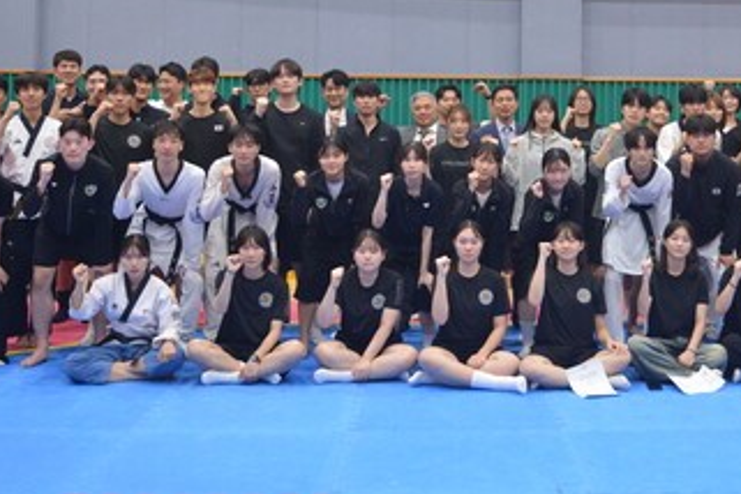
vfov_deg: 23.7
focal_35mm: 56
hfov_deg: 35.2
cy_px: 69
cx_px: 508
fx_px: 1153
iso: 400
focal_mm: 20
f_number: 4.5
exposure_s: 1/80
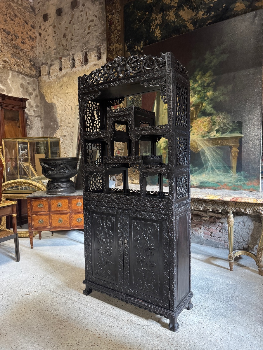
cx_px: 132
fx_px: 243
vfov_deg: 71.6
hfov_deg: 56.8
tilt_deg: -4.8
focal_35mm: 24
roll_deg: +0.6
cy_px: 175
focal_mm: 6.76
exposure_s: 1/33
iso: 640
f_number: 1.78
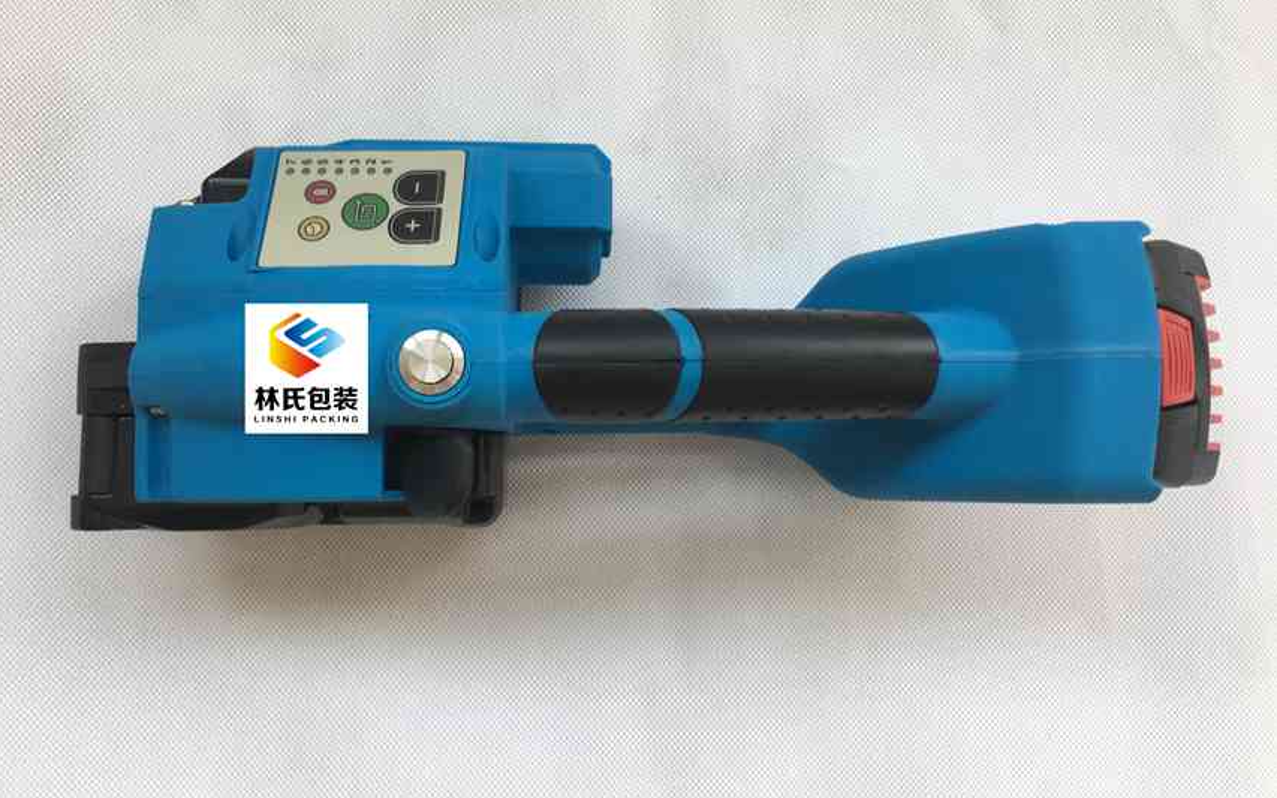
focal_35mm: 31
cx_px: 636
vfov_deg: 40.6
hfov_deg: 61.2
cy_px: 375
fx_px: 1079
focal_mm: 4.15
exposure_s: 1/50
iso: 32
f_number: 2.2
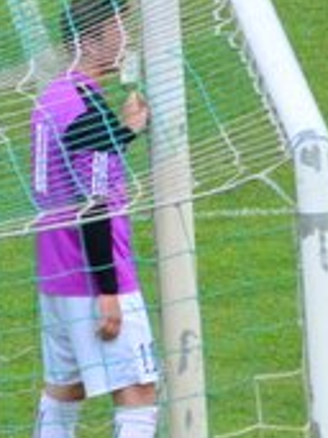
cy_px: 384
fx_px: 20176
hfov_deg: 0.9
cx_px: 897
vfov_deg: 1.2
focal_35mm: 1595
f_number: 5.6
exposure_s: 1/2000
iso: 640
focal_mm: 210
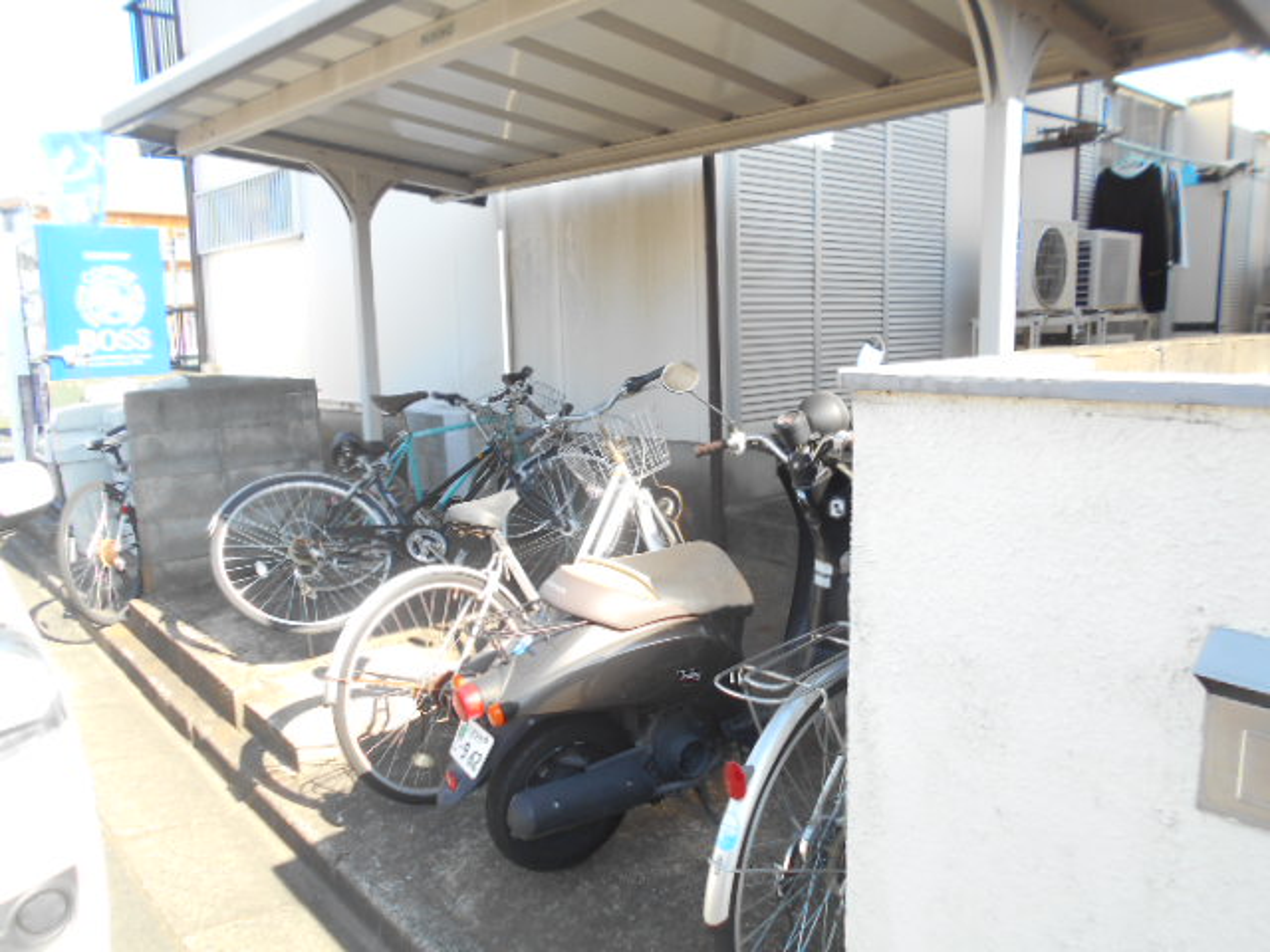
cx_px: 635
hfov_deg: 67.3
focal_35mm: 26
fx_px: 954
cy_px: 476
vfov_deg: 53.1
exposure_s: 1/160
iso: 80
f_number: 3.2
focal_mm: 4.6
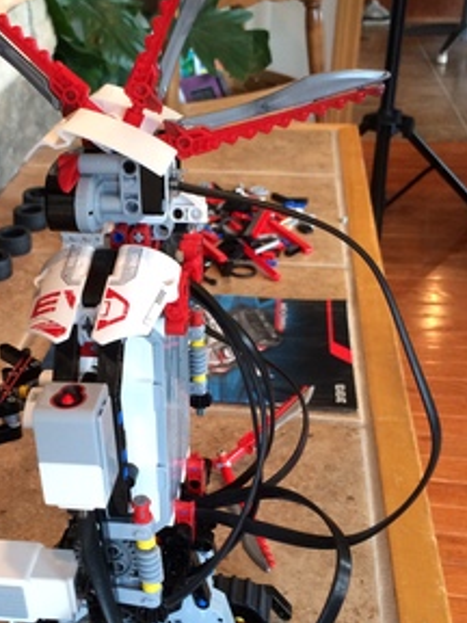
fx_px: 935
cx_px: 101
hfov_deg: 27.5
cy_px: 329
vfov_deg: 36.8
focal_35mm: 52
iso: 125
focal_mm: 4.12
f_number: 2.2
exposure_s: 1/30
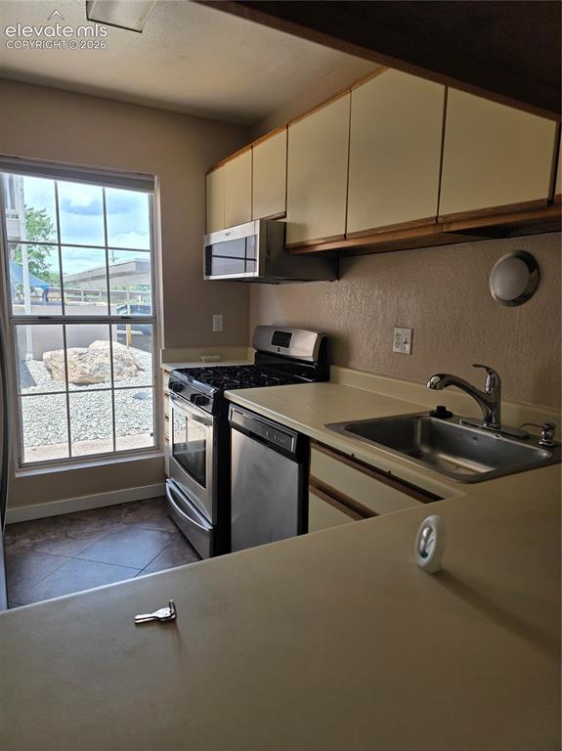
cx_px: 281
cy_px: 376
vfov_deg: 74.0
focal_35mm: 23
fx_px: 498
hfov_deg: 58.8
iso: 12
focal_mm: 6.3
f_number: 1.7
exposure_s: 1/120
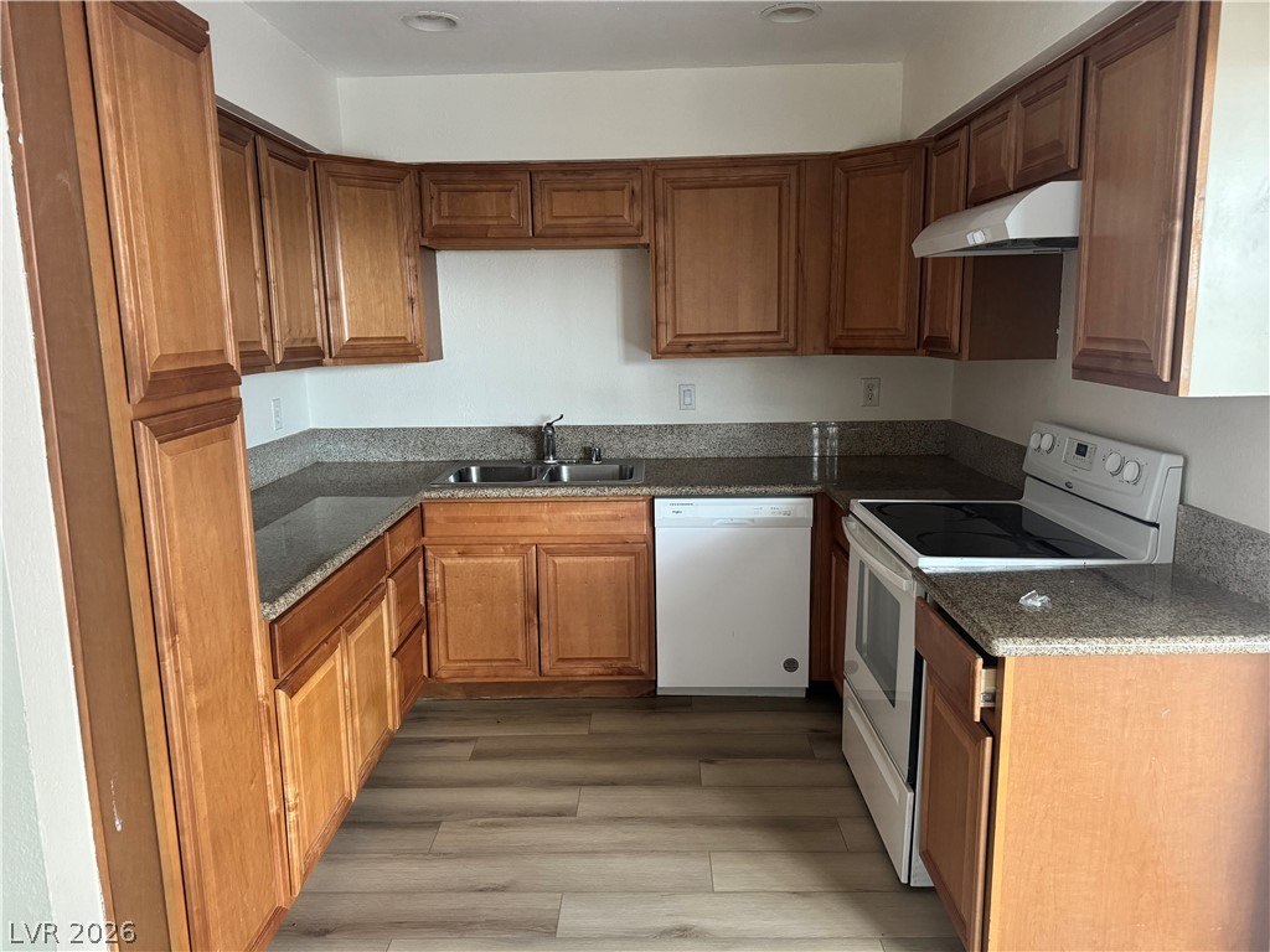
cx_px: 635
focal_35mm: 24
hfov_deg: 71.6
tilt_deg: -8.8
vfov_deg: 56.8
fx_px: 881
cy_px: 476
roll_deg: +0.2
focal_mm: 6.76
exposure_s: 1/60
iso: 400
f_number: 1.78
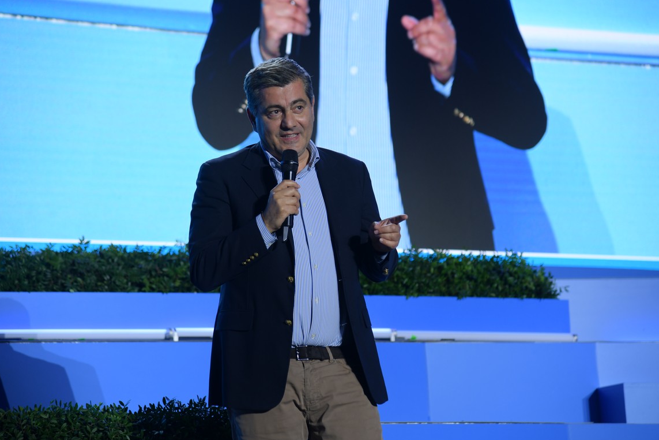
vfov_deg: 10.9
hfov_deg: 16.3
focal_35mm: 126
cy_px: 217
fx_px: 2306
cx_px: 328
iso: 500
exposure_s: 1/250
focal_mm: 120
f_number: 4
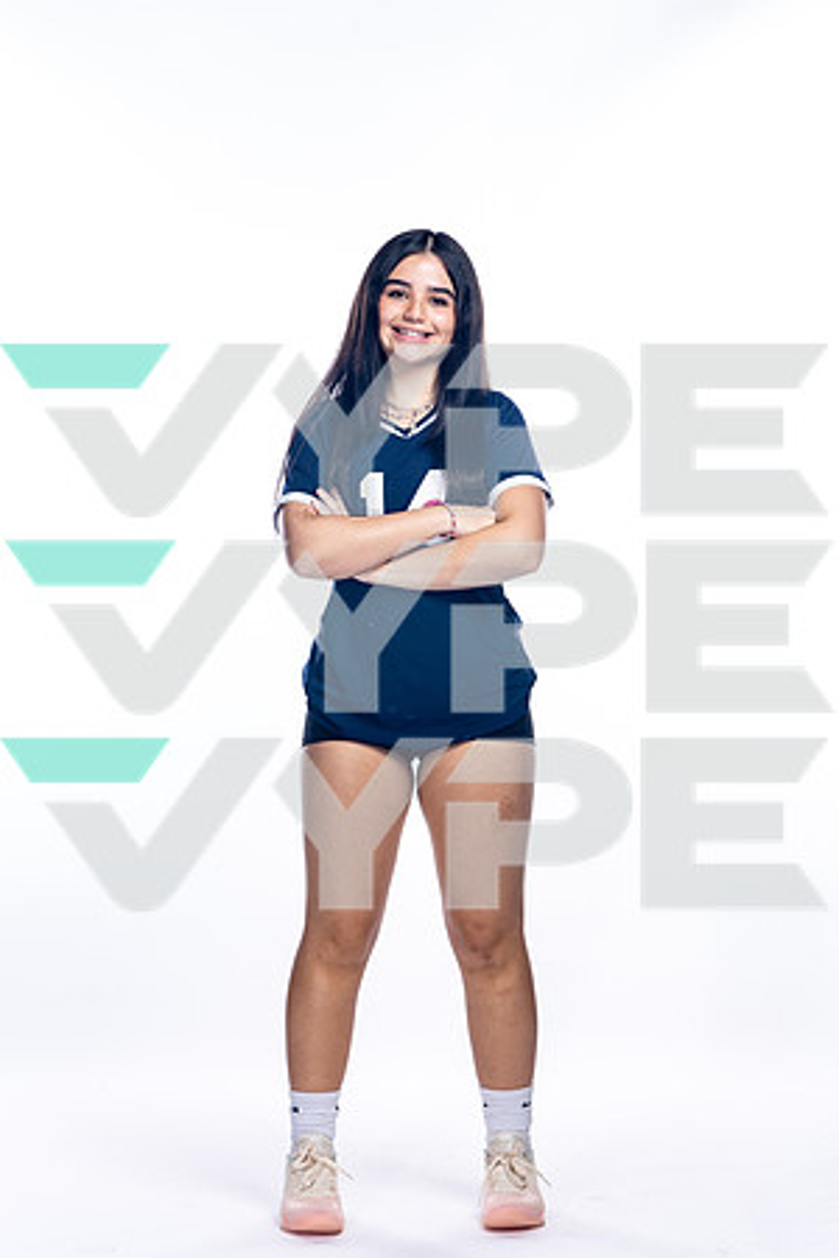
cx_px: 420
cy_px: 629
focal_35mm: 108
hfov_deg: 12.7
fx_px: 3775
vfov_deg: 18.9
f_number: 5.6
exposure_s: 1/250
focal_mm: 108
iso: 400
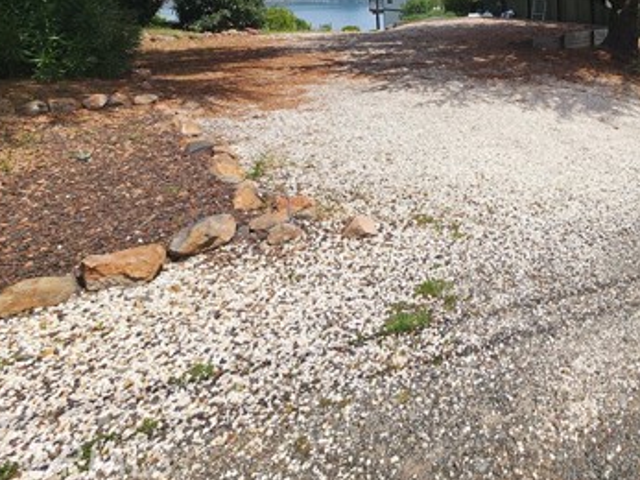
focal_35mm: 24
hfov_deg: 61.6
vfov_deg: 50.2
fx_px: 444
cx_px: 563
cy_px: 44
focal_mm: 2.2
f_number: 2.2
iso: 50
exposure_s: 1/2000
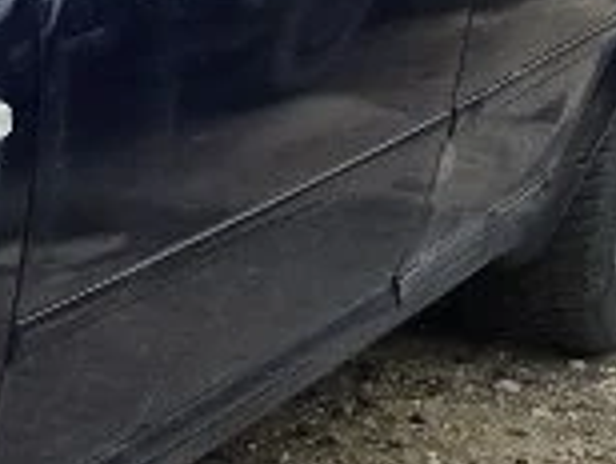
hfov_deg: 10.9
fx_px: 2656
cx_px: -936
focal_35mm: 149
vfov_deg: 10.0
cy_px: 164
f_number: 1.7
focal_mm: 6.3
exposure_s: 1/182
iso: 160
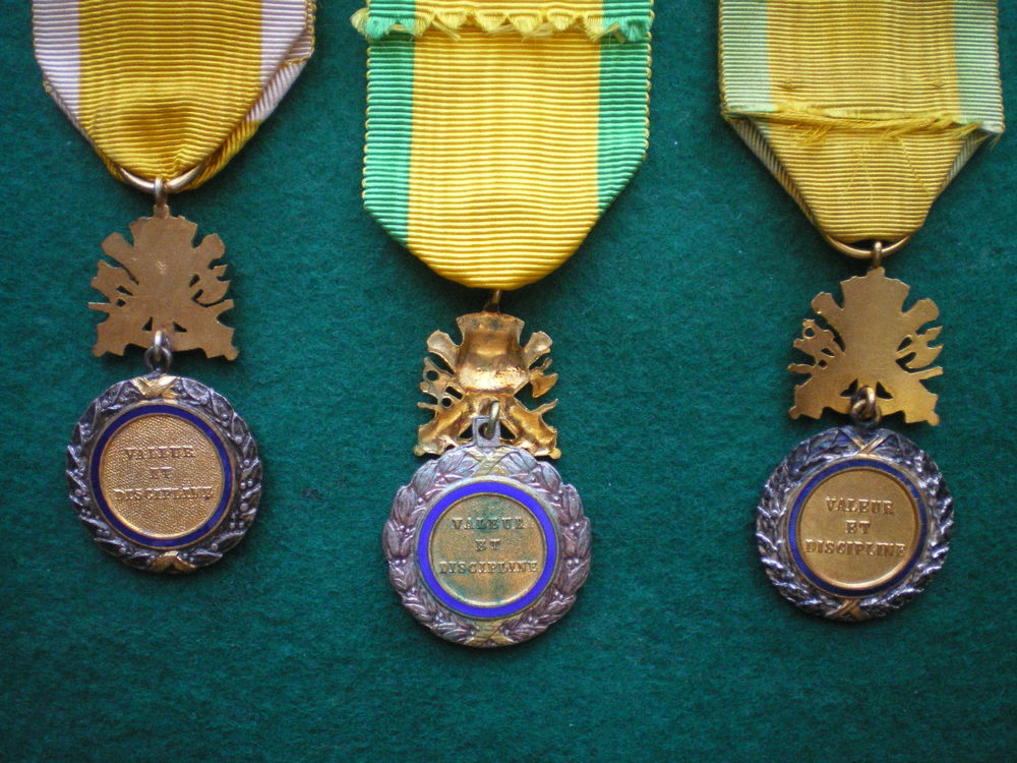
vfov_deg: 37.7
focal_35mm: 38
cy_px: 382
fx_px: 1116
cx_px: 508
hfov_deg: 49.0
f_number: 3.1
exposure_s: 1/20
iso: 400
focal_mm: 6.3
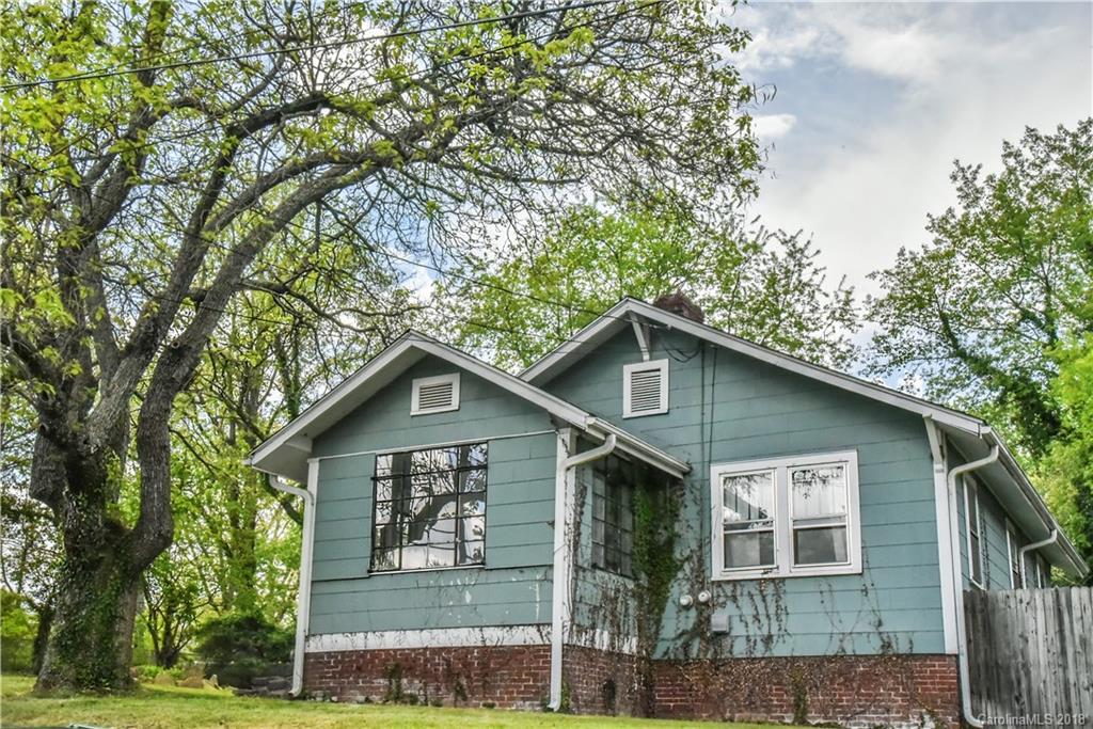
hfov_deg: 50.7
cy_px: 364
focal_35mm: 38
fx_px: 1154
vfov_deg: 35.1
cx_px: 546
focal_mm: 38
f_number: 22
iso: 4000
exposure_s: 1/500
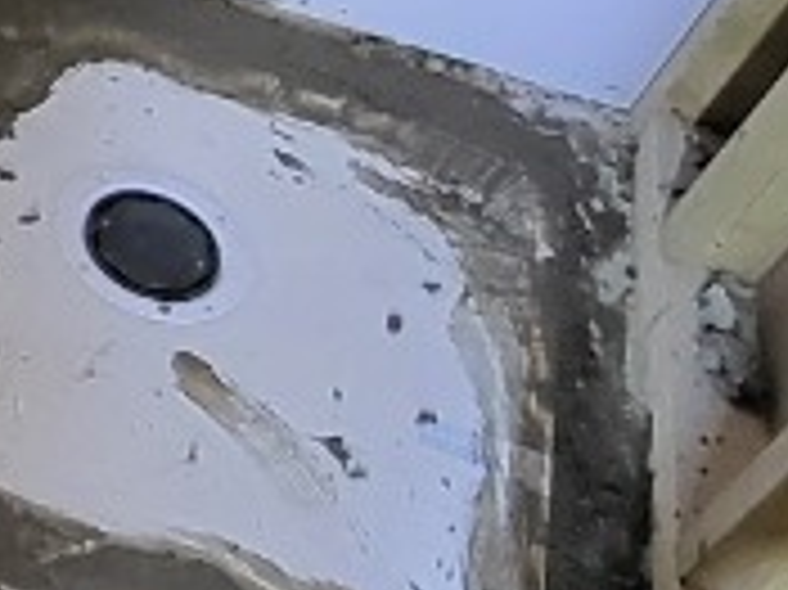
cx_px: -446
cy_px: 36
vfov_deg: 16.3
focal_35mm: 89
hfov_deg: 18.9
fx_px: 2025
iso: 640
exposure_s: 1/33
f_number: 2.2
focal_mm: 1.74
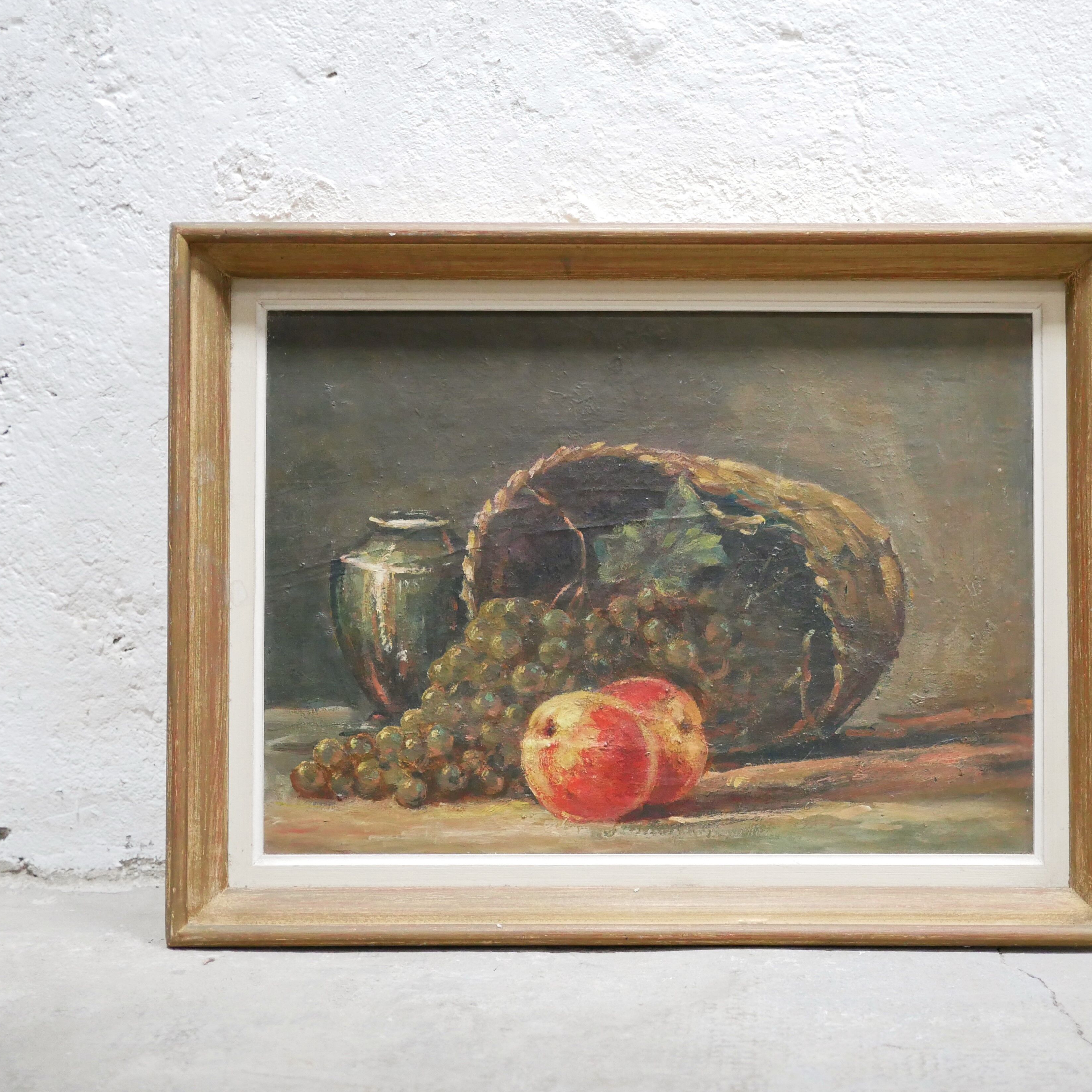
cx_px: 710
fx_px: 1713
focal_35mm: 48
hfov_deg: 35.1
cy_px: 553
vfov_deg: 35.4
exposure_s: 1/60
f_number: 1.7
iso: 1600
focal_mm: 20
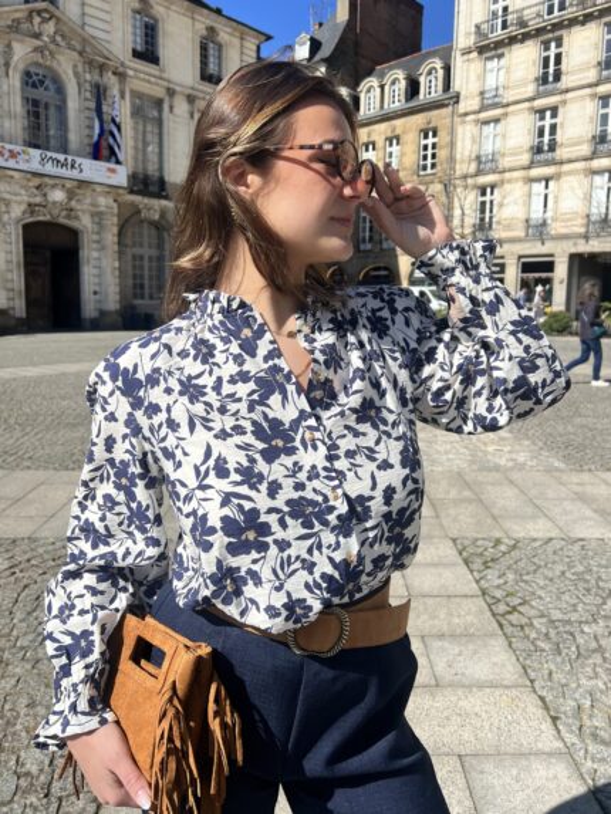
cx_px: 306
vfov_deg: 67.3
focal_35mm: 26
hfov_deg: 53.1
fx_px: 612
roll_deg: -0.6
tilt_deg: -7.7
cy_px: 407
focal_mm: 5.7
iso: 50
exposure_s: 1/4630
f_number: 1.5
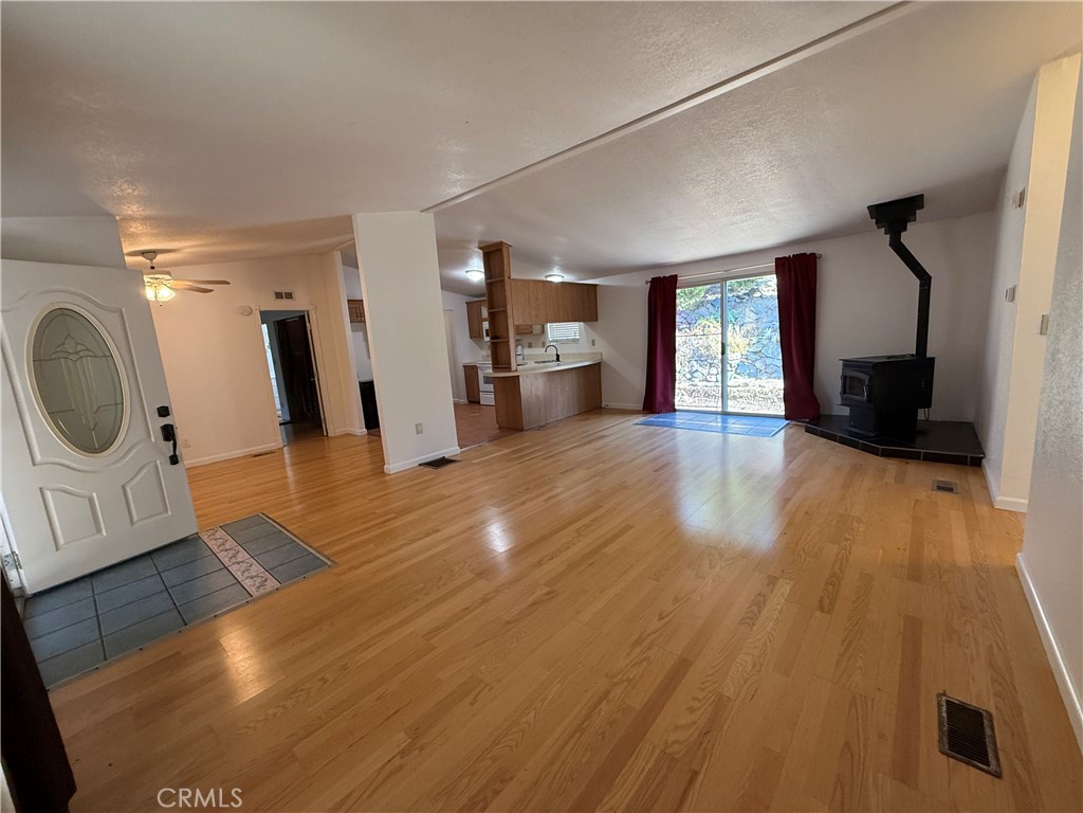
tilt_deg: -8.9
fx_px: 438
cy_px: 406
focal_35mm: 14
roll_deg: +4.1
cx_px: 542
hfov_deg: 102.1
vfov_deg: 85.7
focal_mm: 2.22
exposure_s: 1/120
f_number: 2.2
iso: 250
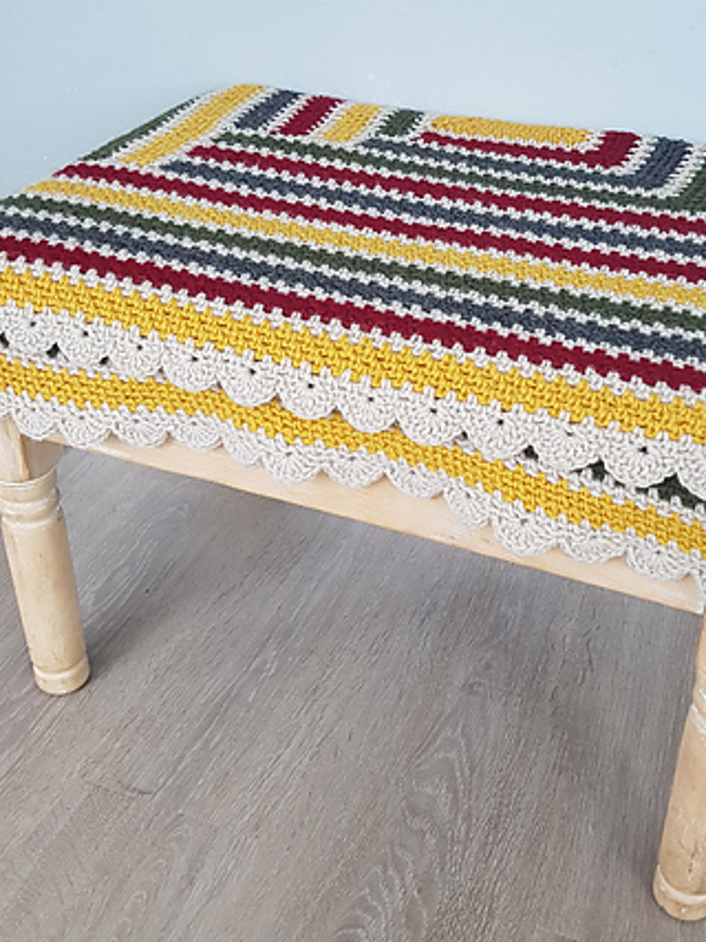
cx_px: 404
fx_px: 1061
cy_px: 472
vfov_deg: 47.9
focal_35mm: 39
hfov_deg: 36.7
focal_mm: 4.2
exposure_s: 1/25
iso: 200
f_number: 1.7
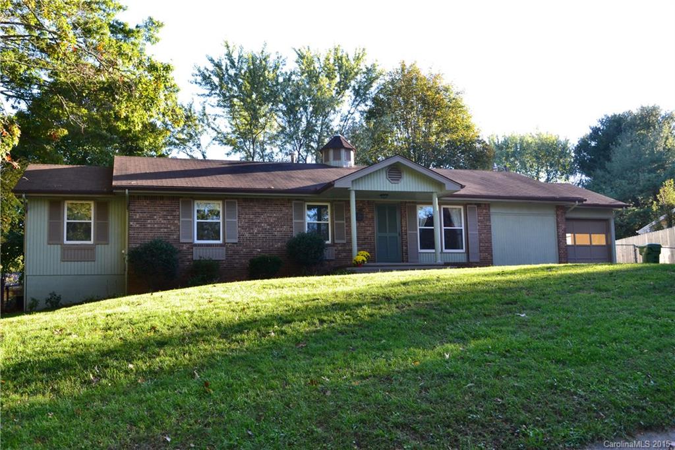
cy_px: 225
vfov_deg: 36.8
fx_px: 675
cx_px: 338
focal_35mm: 36
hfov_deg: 53.1
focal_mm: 24
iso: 400
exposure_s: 1/80
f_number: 8
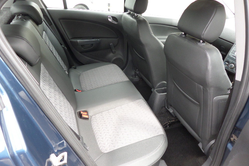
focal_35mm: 26
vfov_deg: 49.5
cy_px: 86
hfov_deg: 69.4
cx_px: 124
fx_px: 180
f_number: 3.1
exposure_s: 1/45
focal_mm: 4.3
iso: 80
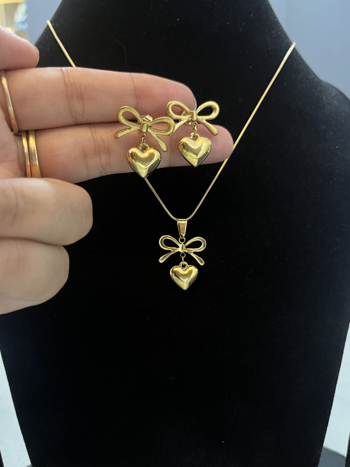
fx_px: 364
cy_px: 236
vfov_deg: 65.3
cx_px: 178
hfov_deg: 51.4
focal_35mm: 27
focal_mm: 5.1
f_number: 1.6
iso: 500
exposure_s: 1/33
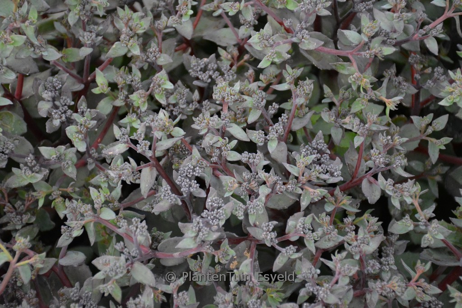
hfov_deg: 18.2
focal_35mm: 112
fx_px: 1444
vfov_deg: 12.2
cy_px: 154
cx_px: 231
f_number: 5
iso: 3200
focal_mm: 75
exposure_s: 1/100
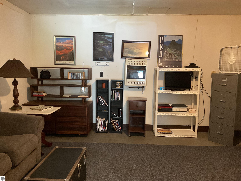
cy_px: 90
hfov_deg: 61.7
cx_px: 120
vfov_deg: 48.2
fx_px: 202
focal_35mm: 29
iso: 250
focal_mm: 3
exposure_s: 1/40
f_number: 1.8
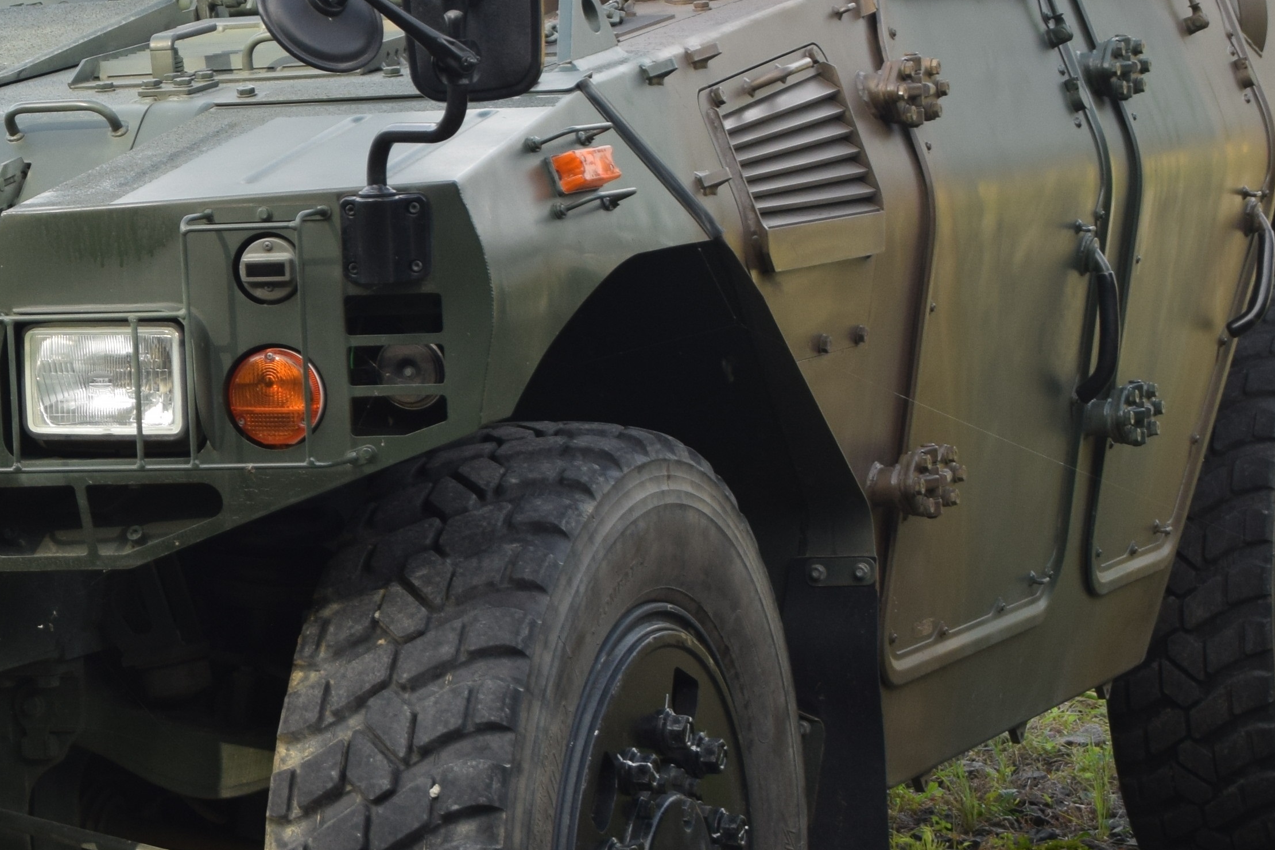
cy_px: 304
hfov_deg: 13.2
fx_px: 5454
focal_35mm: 154
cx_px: -4
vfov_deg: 8.9
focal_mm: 38
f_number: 9
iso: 200
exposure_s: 1/125
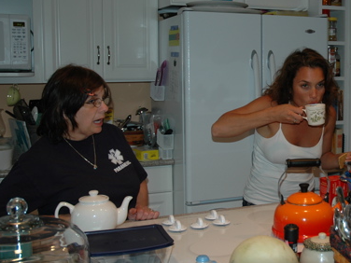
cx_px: 288
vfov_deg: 27.0
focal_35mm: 54
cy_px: 105
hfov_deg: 34.3
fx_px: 548
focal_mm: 22
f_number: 3.8
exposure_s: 1/60
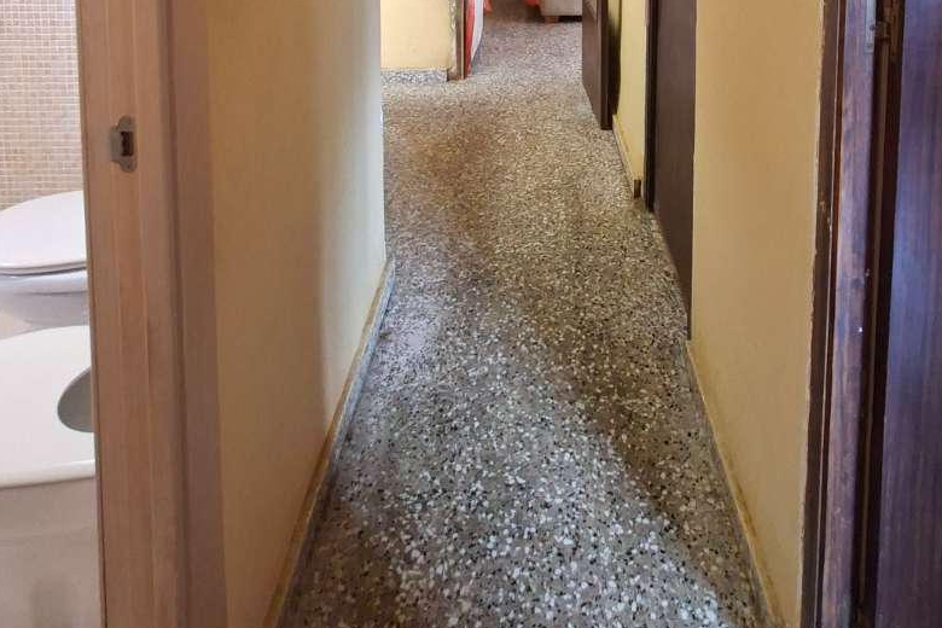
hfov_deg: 68.8
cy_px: -101
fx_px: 680
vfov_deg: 38.5
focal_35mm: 26
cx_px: 557
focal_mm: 1.74
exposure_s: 1/24
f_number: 2.2
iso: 320
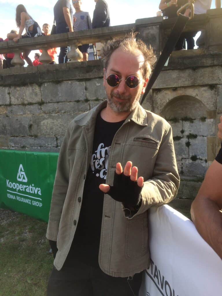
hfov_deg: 48.2
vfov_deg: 61.7
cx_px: 111
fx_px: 248
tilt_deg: -6.3
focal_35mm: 29
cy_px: 148
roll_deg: +3.8
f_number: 2.2
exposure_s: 1/578
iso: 32
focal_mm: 4.15
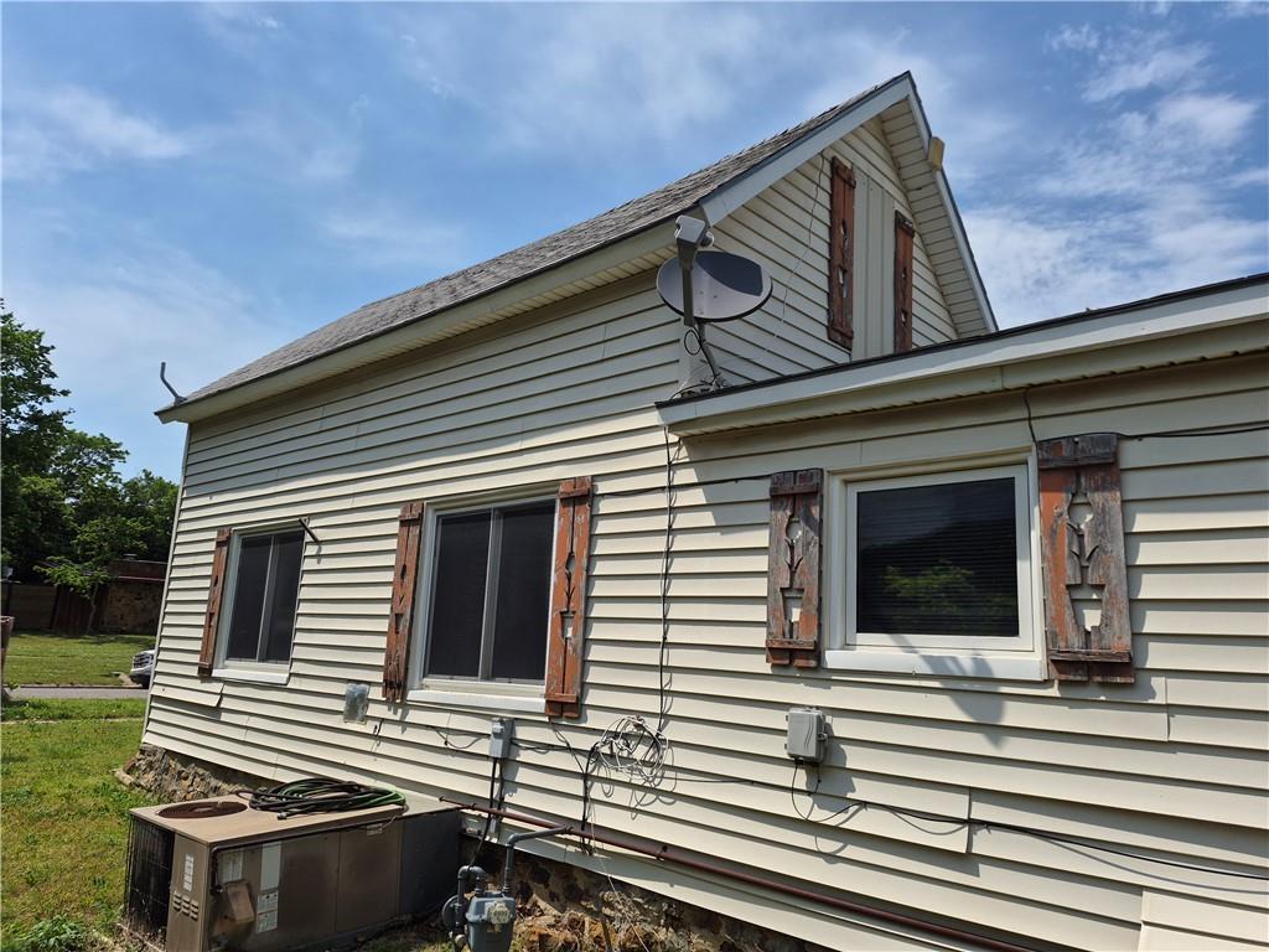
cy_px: 476
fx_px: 843
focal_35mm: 23
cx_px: 634
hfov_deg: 73.9
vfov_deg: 58.9
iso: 64
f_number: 1.8
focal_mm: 5.4
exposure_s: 1/7696
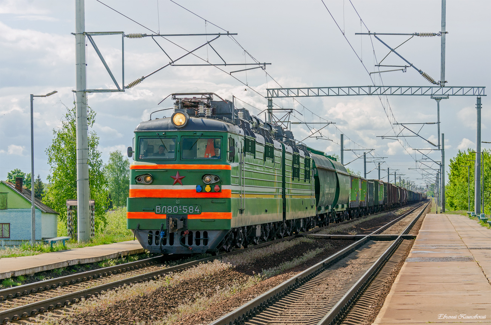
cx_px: 246
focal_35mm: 90
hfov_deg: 22.7
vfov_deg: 15.1
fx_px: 1225
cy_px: 162
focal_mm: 60
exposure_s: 1/400
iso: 125
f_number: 9
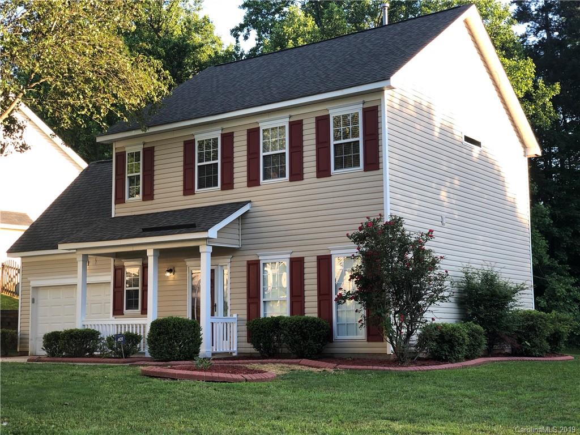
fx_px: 871
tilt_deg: +7.1
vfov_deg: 28.0
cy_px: 218
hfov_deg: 36.8
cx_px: 290
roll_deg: +0.7
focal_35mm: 52
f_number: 2.4
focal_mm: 6
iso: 20
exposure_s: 1/120
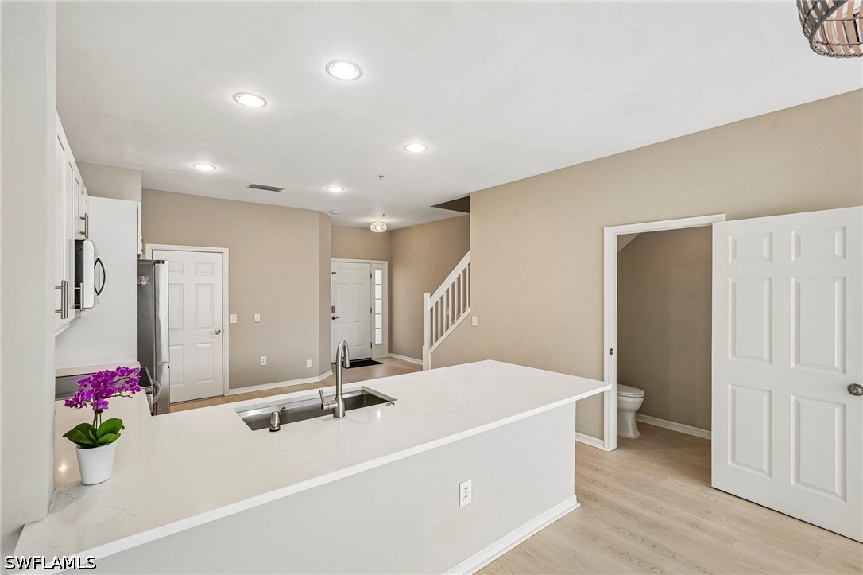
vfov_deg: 72.0
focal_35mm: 16
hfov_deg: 95.0
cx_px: 432
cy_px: 288
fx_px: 395
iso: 400
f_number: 8
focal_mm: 16.5
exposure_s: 1/40
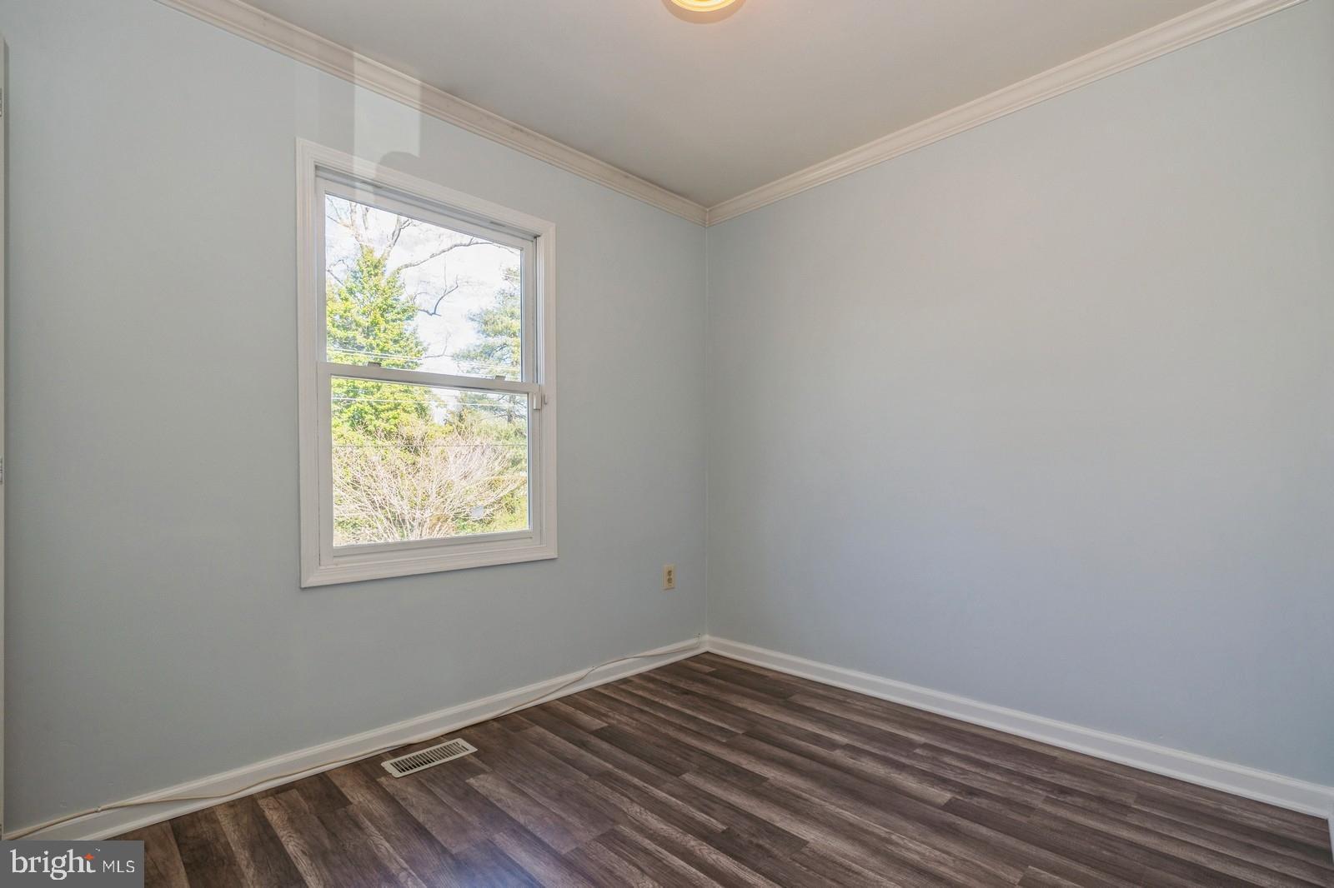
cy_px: 444
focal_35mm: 16
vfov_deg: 73.7
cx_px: 667
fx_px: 593
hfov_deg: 96.7
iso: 200
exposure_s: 1/13
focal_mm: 16
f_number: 11
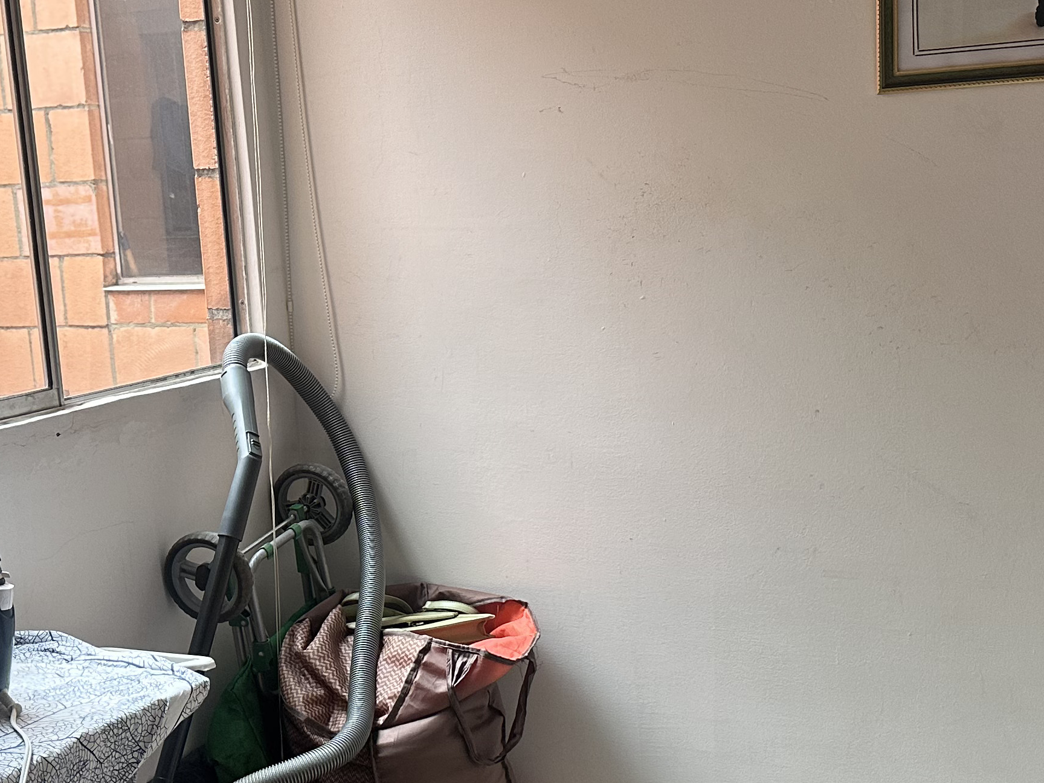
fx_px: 1689
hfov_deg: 34.3
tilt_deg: -9.8
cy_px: 495
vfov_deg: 26.0
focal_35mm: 56
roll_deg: +2.9
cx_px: 457
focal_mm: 6.86
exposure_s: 1/121
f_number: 1.78
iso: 160
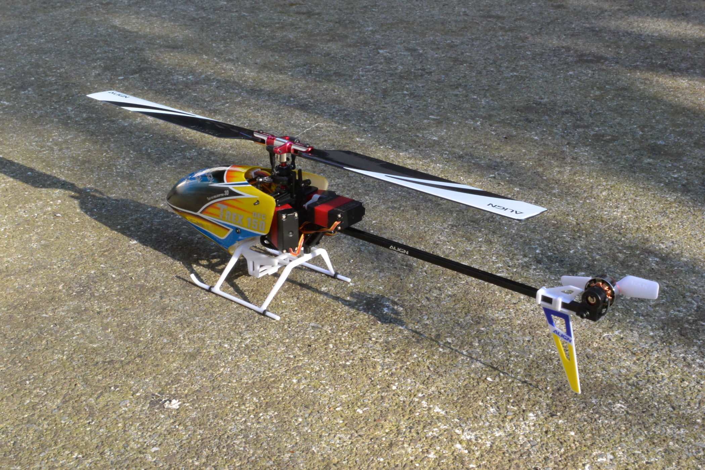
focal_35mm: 49
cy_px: 235
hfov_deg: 40.3
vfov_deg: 27.5
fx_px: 960
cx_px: 352
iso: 400
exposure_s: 1/50
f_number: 16
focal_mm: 18.5
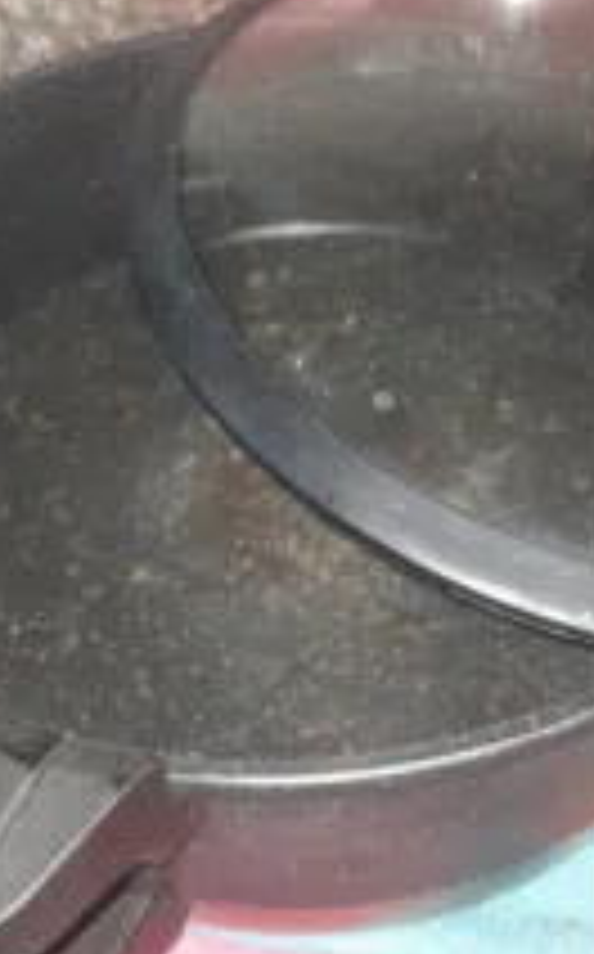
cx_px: 360
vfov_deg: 40.3
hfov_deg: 25.7
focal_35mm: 50
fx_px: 1299
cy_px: 468
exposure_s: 1/40
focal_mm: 4.6
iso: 320
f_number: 2
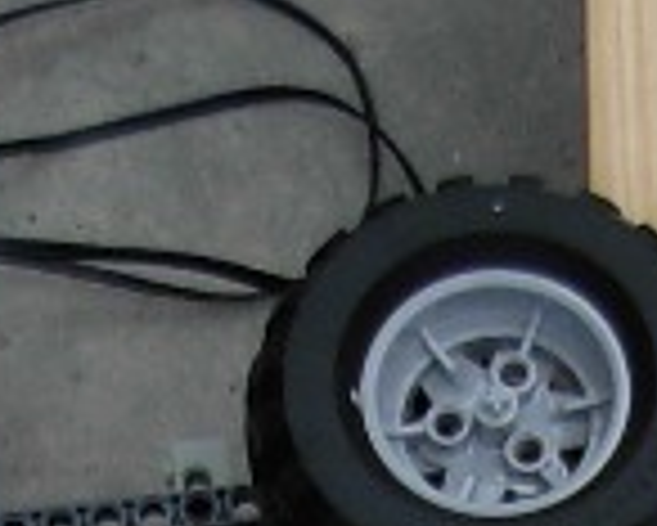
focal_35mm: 260
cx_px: 364
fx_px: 5059
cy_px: 1430
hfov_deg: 7.4
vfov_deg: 5.7
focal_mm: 6.3
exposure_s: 1/264
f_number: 2.9
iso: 79
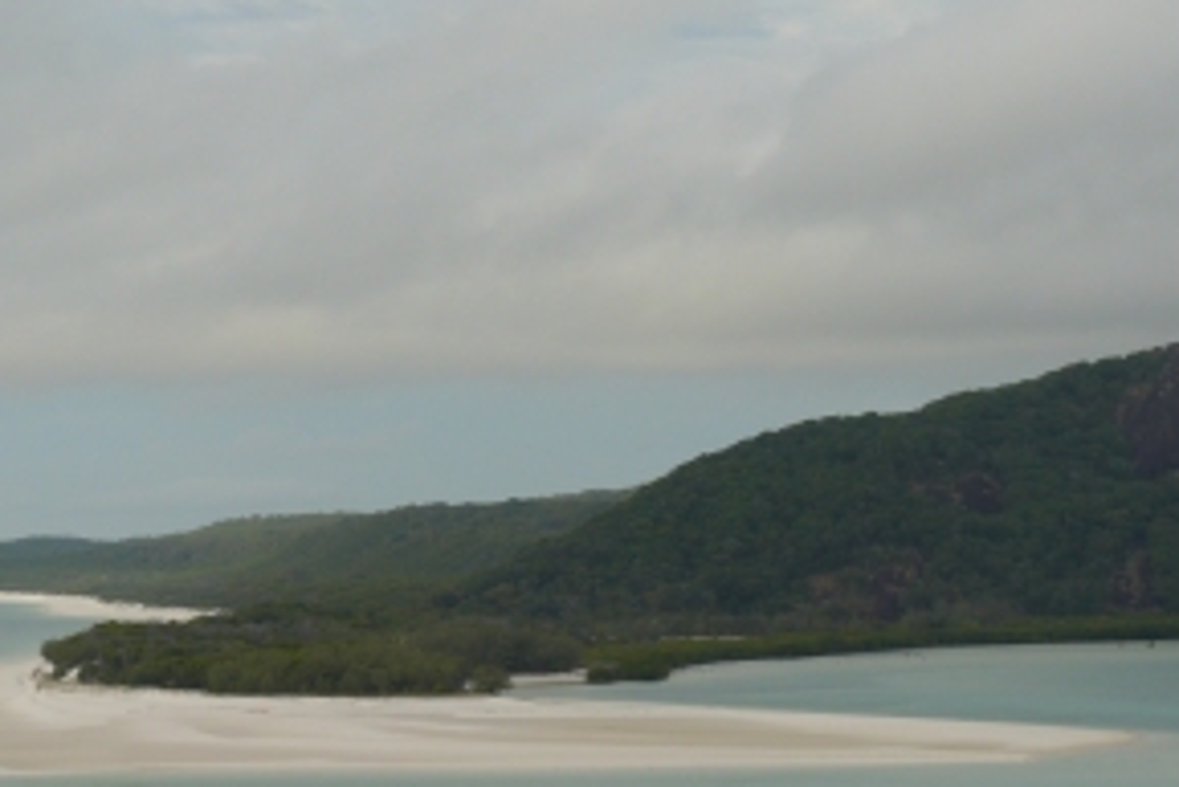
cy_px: 595
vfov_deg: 9.0
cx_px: 400
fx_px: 4980
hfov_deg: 13.5
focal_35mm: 152
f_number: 6.3
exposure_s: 1/500
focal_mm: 20.4
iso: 100
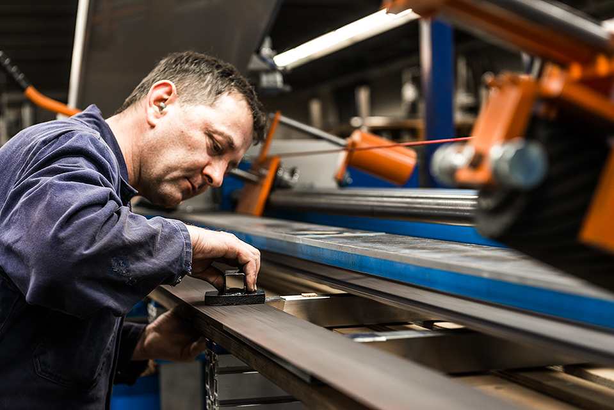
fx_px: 1194
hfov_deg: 28.8
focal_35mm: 70
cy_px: 205
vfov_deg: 19.5
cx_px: 307
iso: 800
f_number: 4.8
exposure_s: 1/125
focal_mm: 70
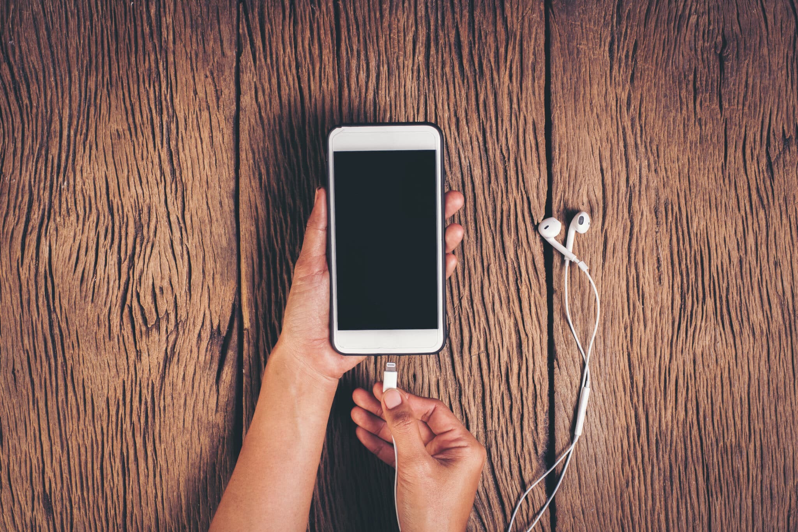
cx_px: 399
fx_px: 1109
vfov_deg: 27.0
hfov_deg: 39.6
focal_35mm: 50
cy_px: 266
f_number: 10
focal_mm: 50
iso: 160
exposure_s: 1/125
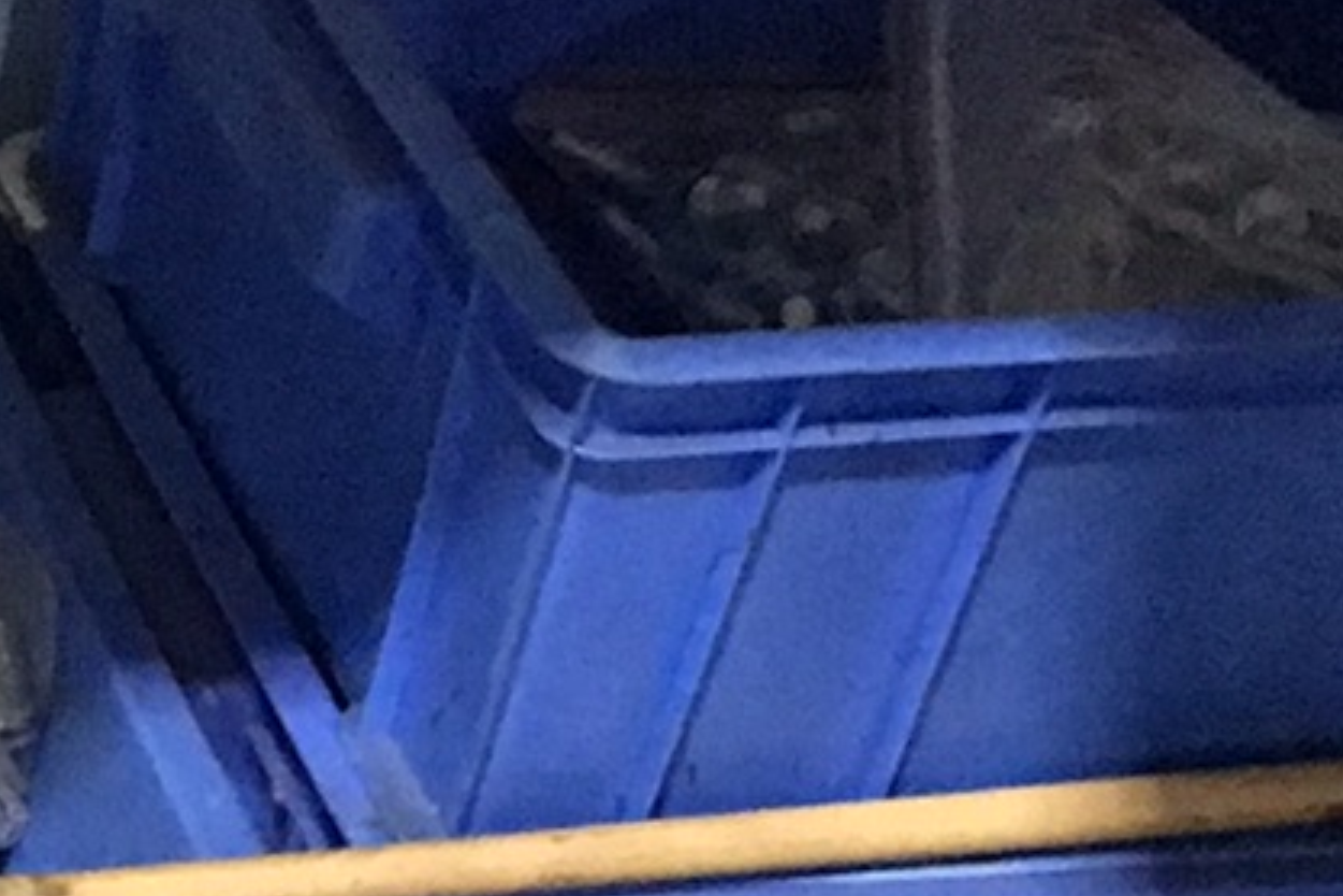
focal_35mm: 143
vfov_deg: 9.5
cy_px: 960
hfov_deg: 13.4
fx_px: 5334
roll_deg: -4.7
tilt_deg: -38.9
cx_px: -802
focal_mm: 3.99
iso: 100
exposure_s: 1/6
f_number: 1.8
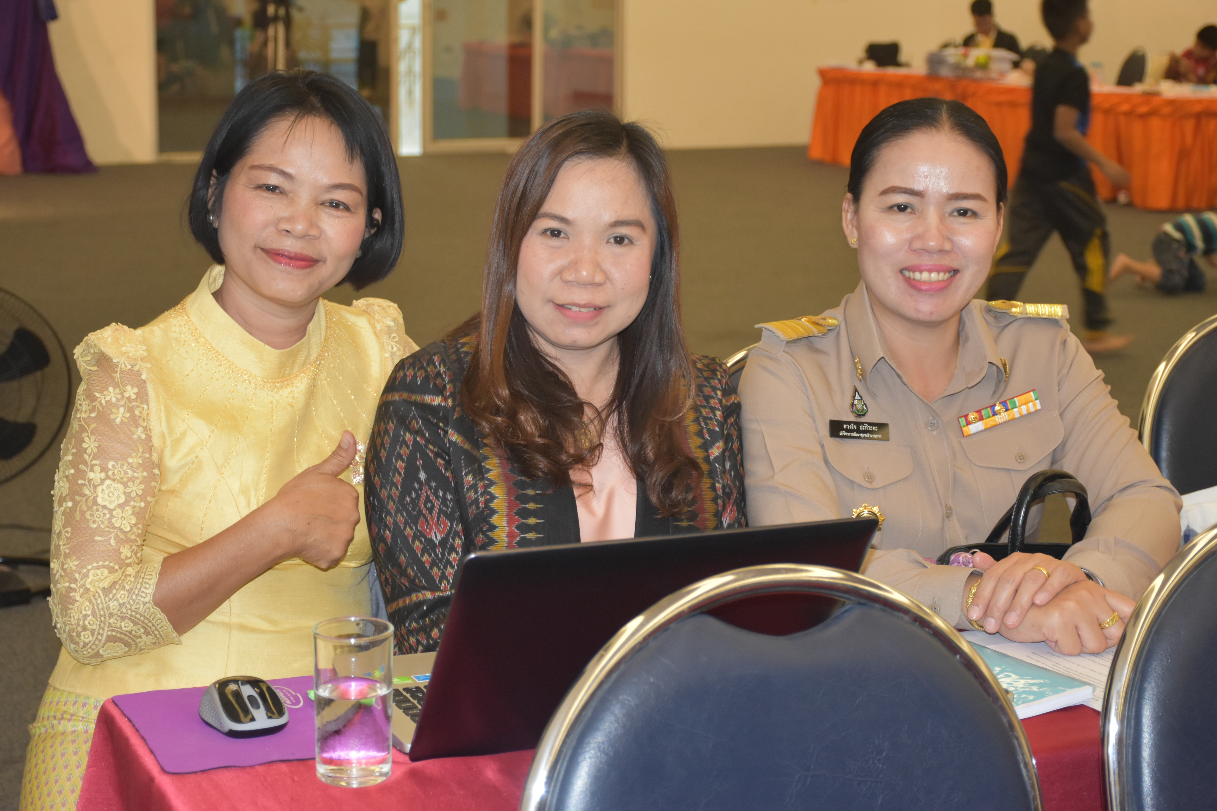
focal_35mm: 63
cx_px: 608
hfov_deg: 31.9
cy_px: 406
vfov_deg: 21.6
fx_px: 2130
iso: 1100
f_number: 4.5
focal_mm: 42
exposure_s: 1/60
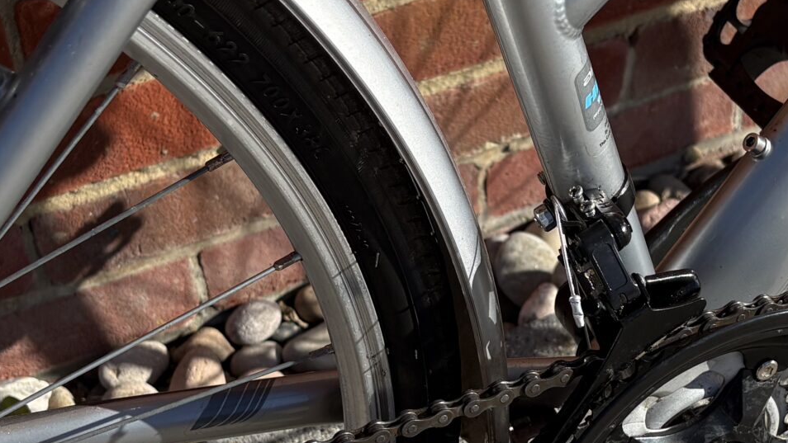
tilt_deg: -51.3
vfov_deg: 15.6
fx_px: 1588
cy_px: 428
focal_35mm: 76
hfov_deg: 27.8
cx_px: 461
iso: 64
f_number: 1.6
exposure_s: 1/4608
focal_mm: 5.96
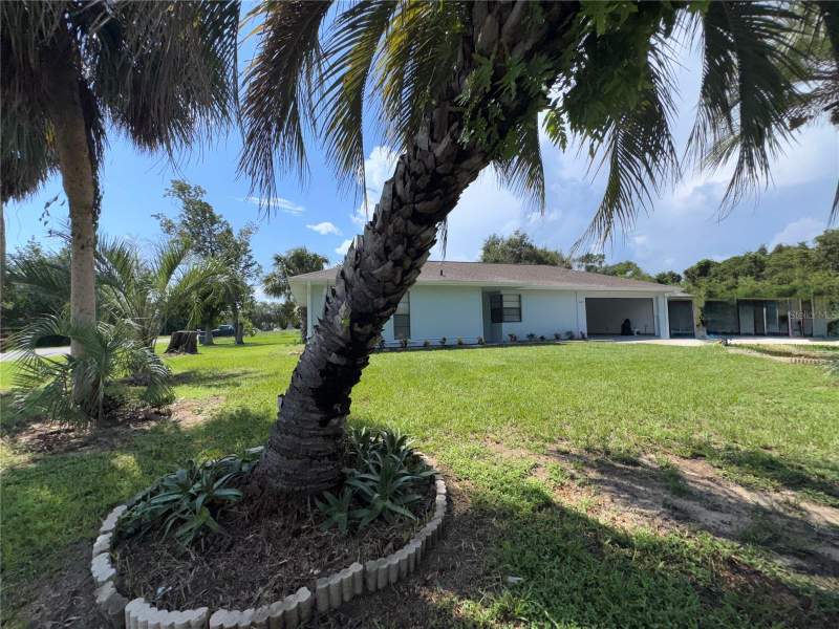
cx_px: 420
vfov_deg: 85.7
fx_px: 339
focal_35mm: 14
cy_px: 314
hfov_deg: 102.1
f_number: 2.2
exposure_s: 1/2770
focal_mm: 2.22
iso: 32
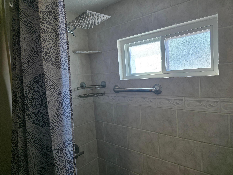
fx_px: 155
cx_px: 116
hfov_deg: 73.9
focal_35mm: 23
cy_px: 88
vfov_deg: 58.9
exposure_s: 1/180
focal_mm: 6.3
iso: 80
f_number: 1.7
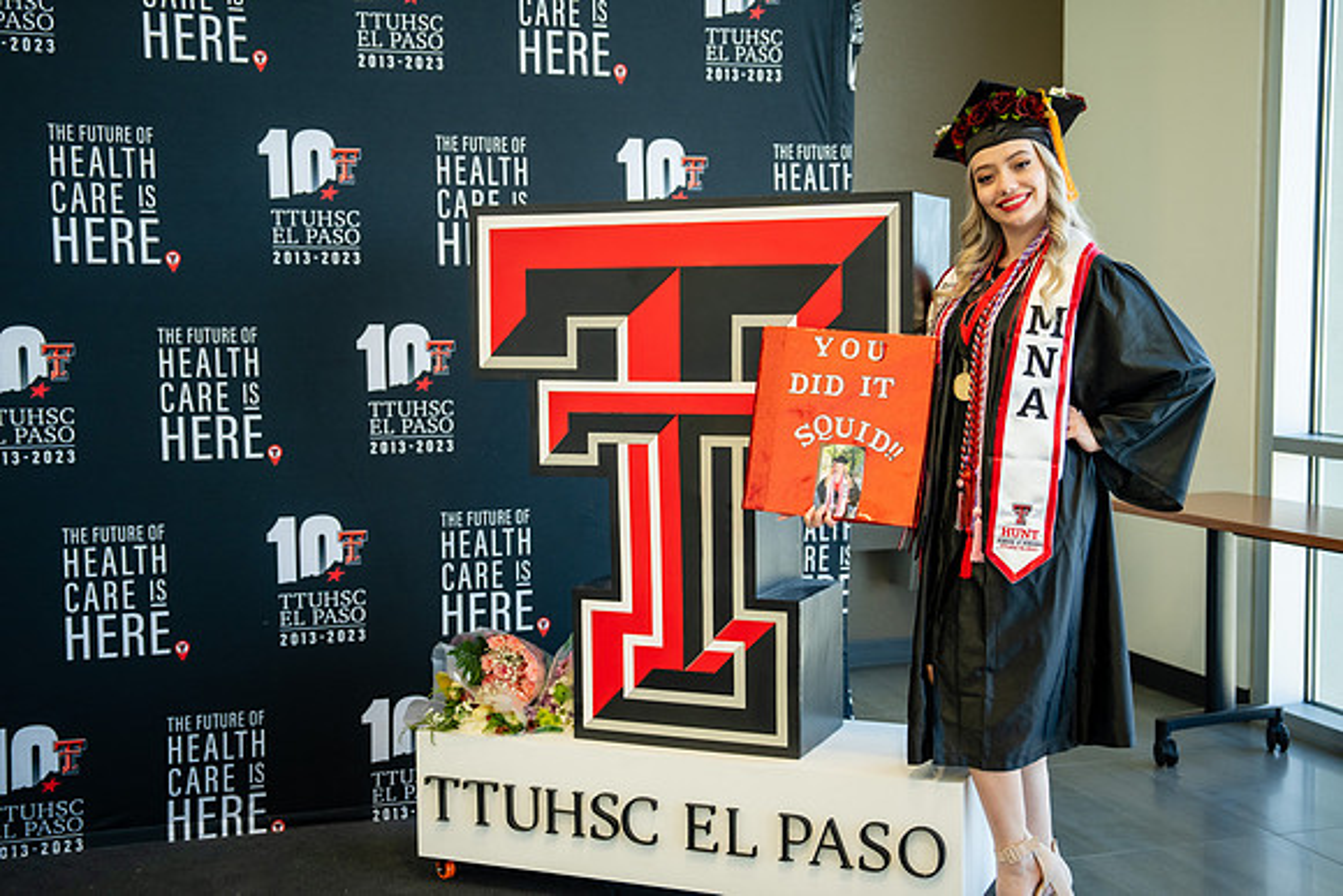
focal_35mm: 47
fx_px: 1749
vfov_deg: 28.7
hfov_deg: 42.0
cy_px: 471
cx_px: 688
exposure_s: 1/125
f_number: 2.8
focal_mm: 39
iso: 400
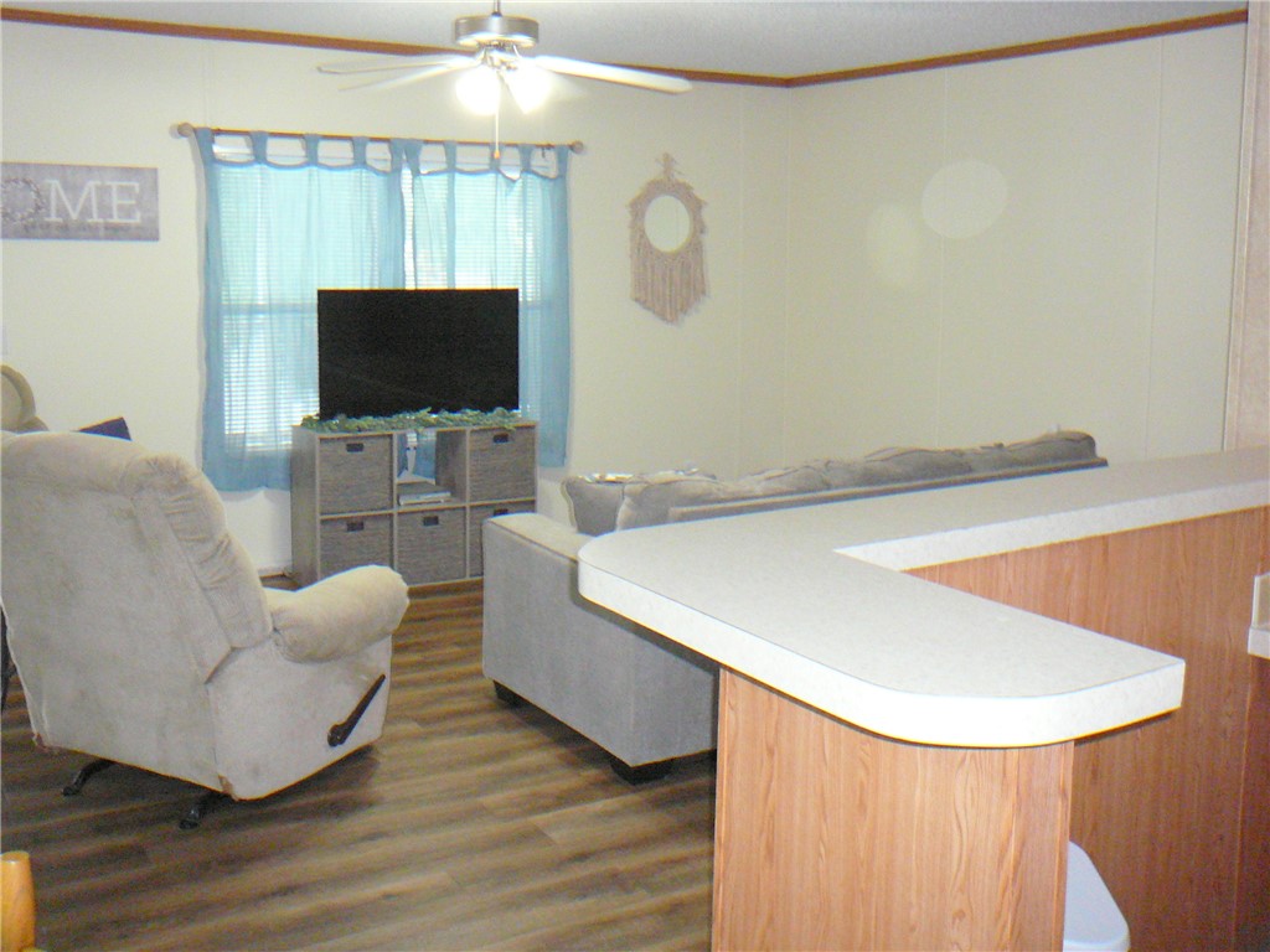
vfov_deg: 40.7
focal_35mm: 35
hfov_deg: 52.6
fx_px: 1284
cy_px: 476
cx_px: 635
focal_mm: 5.2
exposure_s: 1/30
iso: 400
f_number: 2.8
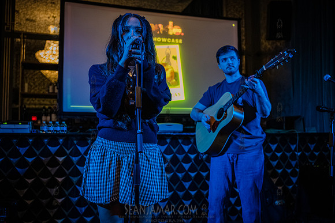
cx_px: 168
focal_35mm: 35
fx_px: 327
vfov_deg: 37.8
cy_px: 112
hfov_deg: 54.3
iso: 12800
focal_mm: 35
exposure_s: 1/250
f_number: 3.2
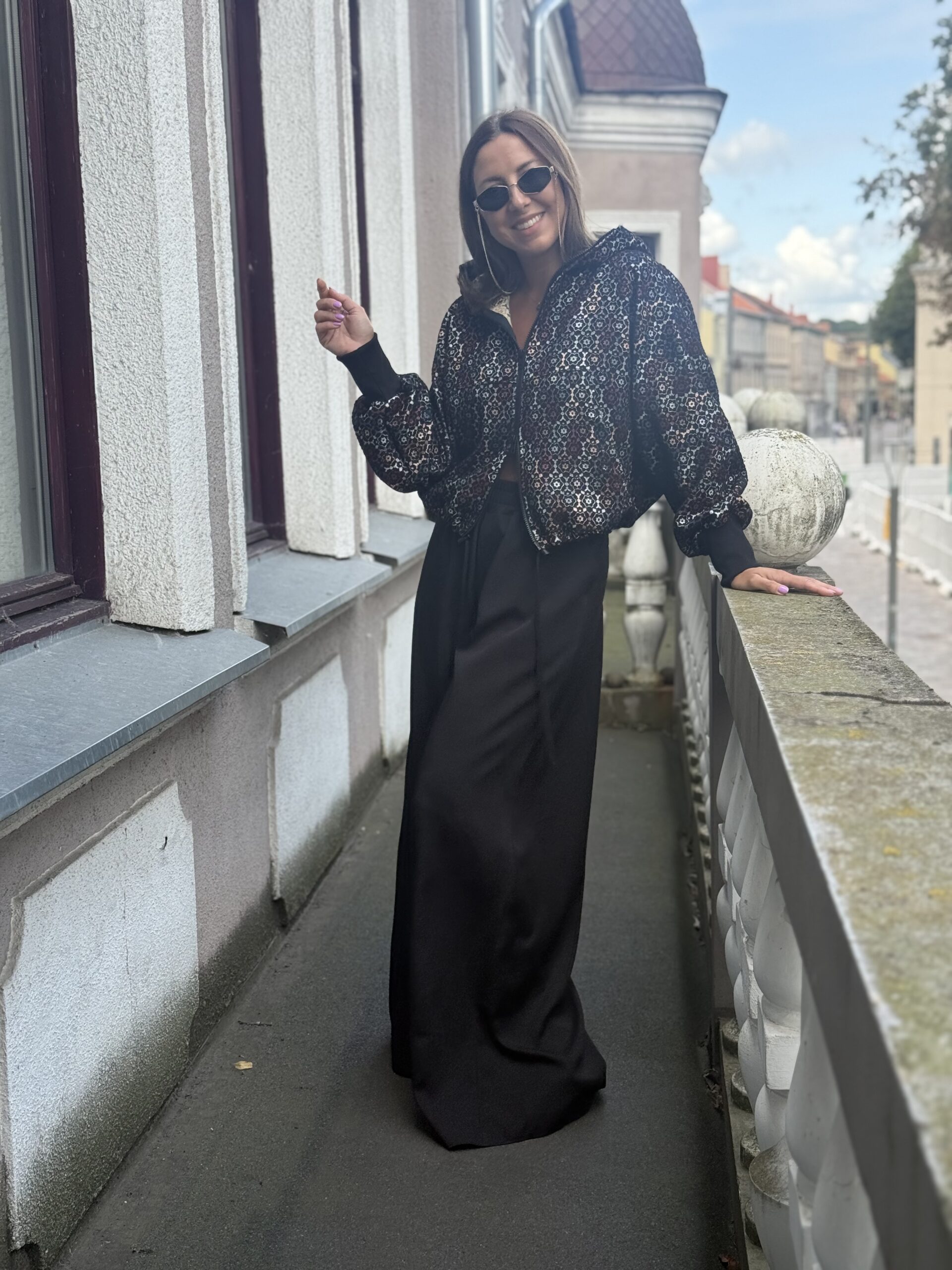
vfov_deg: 39.7
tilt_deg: -7.1
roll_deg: +1.3
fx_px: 1760
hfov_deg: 30.3
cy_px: 635
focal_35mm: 48
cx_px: 476
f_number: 1.78
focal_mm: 6.76
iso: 100
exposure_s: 1/794
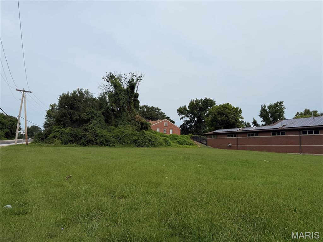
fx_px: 224
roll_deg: -0.5
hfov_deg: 71.6
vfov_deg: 56.8
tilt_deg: +6.6
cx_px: 162
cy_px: 121
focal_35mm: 24
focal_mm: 6.76
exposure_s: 1/6711
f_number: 1.78
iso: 80
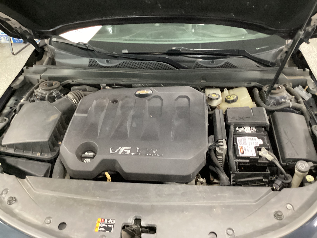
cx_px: 158
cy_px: 119
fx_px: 284
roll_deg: +1.3
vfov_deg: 45.4
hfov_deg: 58.4
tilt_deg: -35.1
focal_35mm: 31
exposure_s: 1/25
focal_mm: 3.3
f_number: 2.4
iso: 640
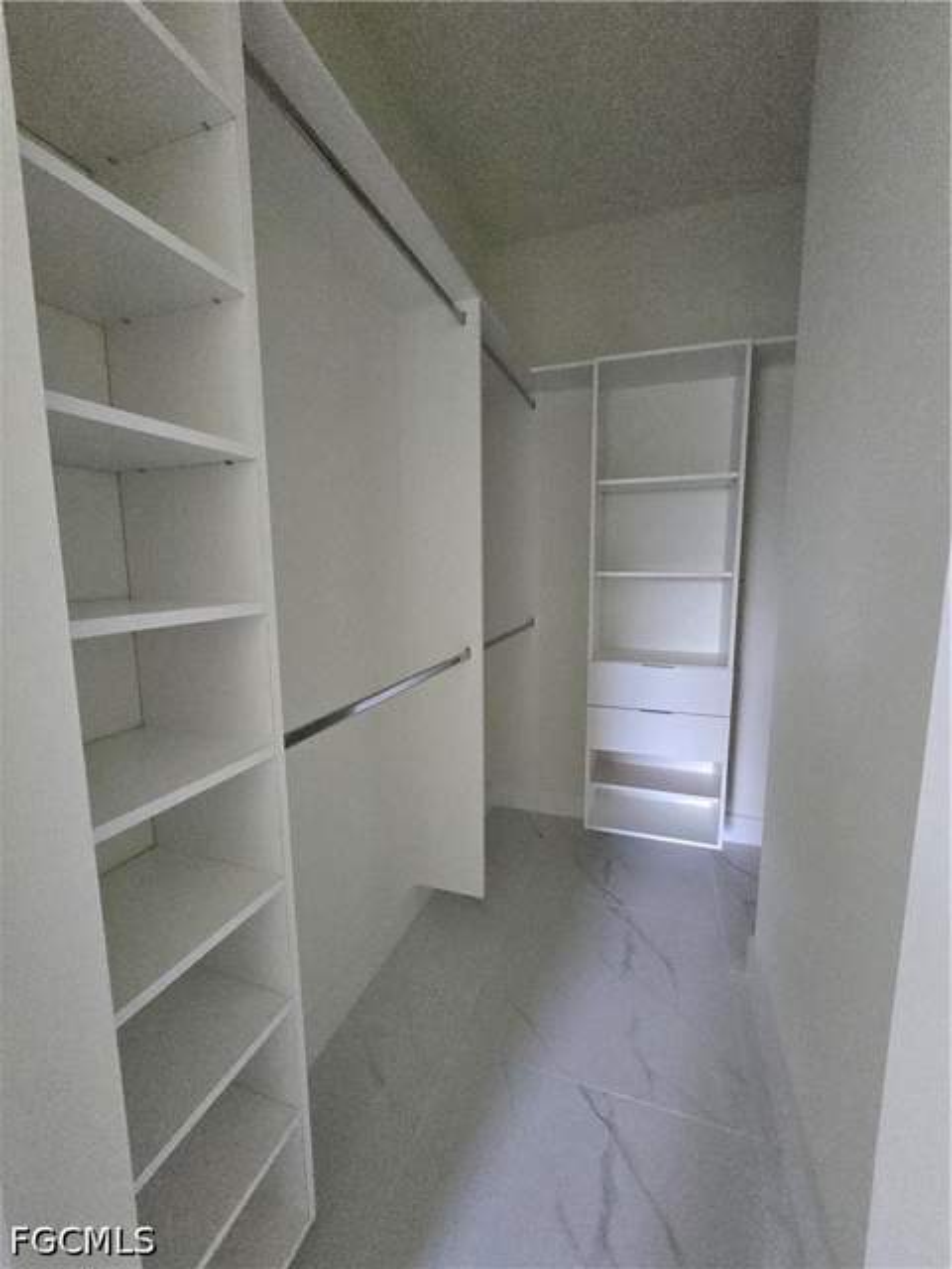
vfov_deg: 106.2
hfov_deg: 89.9
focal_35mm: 13
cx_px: 476
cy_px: 634
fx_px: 477
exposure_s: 1/60
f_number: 2.2
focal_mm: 2.2
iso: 1250
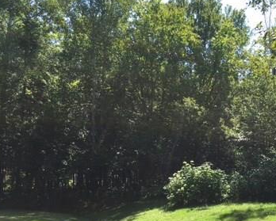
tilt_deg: +3.3
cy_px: 167
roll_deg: -1.8
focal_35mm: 52
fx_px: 425
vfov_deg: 28.7
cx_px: 221
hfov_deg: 34.8
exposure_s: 1/732
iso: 25
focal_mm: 4.15
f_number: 2.2
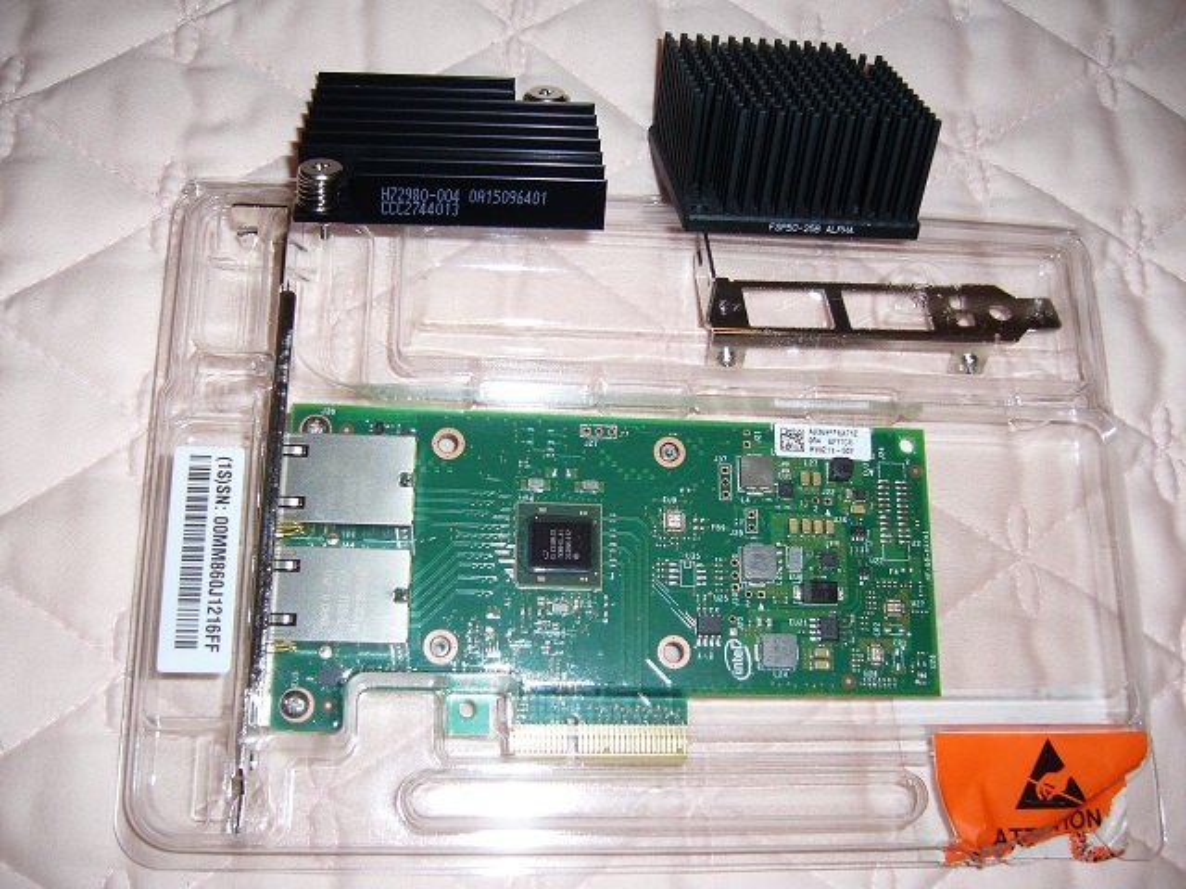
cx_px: 593
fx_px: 1199
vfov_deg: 40.7
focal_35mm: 35
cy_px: 444
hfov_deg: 52.6
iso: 80
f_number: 2.8
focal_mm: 5.8
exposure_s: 1/30
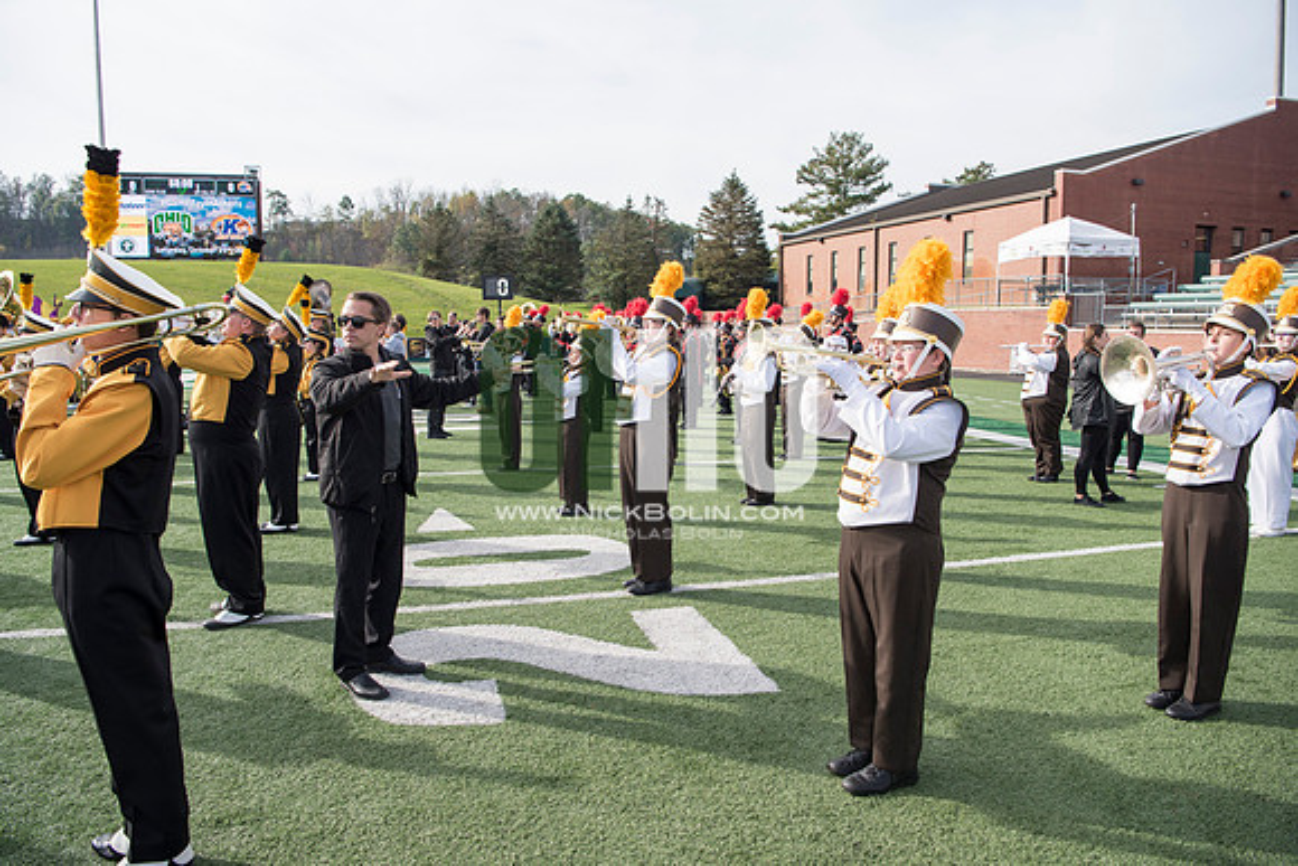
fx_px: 865
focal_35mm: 24
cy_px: 433
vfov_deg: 53.2
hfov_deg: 73.7
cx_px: 649
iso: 250
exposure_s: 1/800
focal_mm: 24
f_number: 5
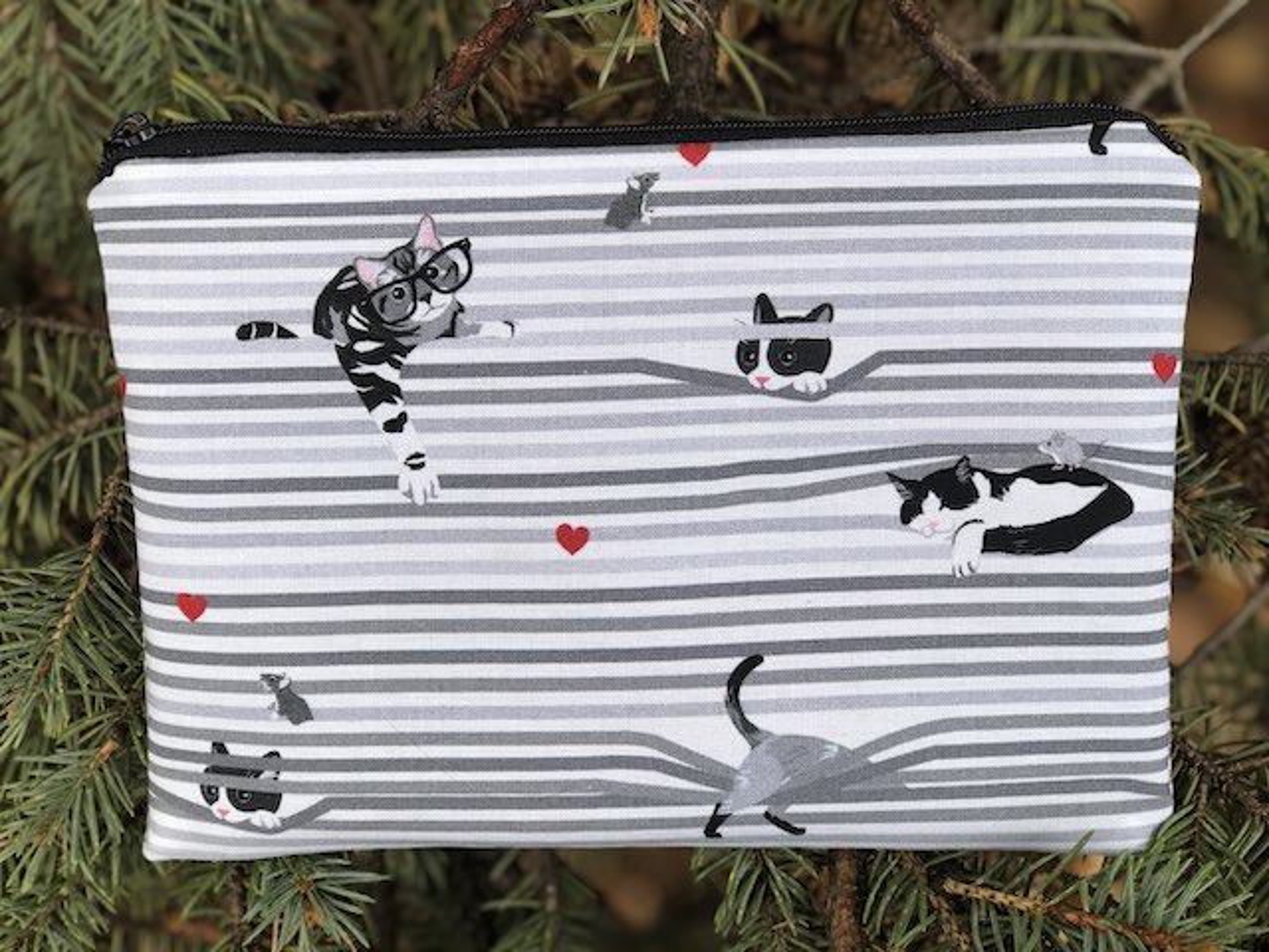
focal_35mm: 57
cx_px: 634
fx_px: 2090
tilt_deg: -71.4
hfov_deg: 33.8
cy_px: 476
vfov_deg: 25.7
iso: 20
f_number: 2.8
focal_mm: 6.6
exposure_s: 1/60
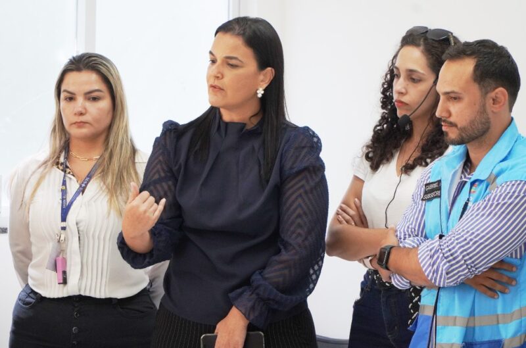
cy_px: 174
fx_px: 2077
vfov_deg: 9.6
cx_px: 263
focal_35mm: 142
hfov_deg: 14.4
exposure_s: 1/160
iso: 1600
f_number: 8
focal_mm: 95
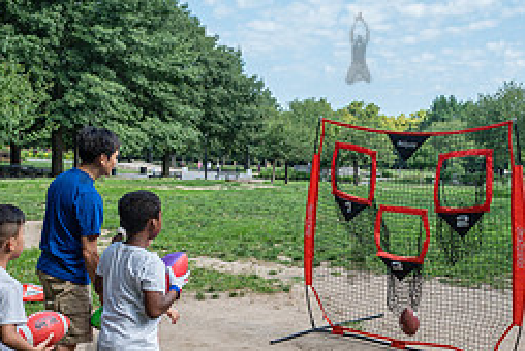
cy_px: 247
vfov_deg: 24.5
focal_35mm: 55
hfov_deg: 35.8
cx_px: 358
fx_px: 803
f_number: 5.6
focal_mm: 24
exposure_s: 1/400
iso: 200
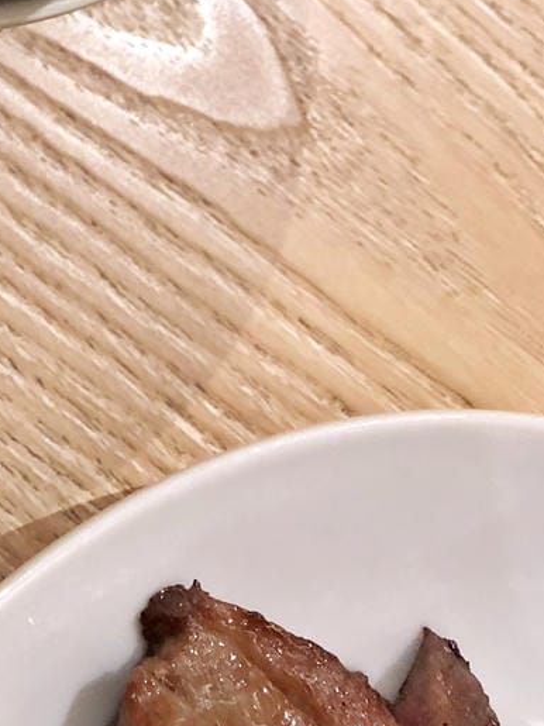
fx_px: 1824
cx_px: -224
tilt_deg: -63.9
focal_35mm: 87
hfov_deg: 15.8
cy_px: -300
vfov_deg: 20.0
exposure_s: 1/17
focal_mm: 3.99
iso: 50
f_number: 1.8
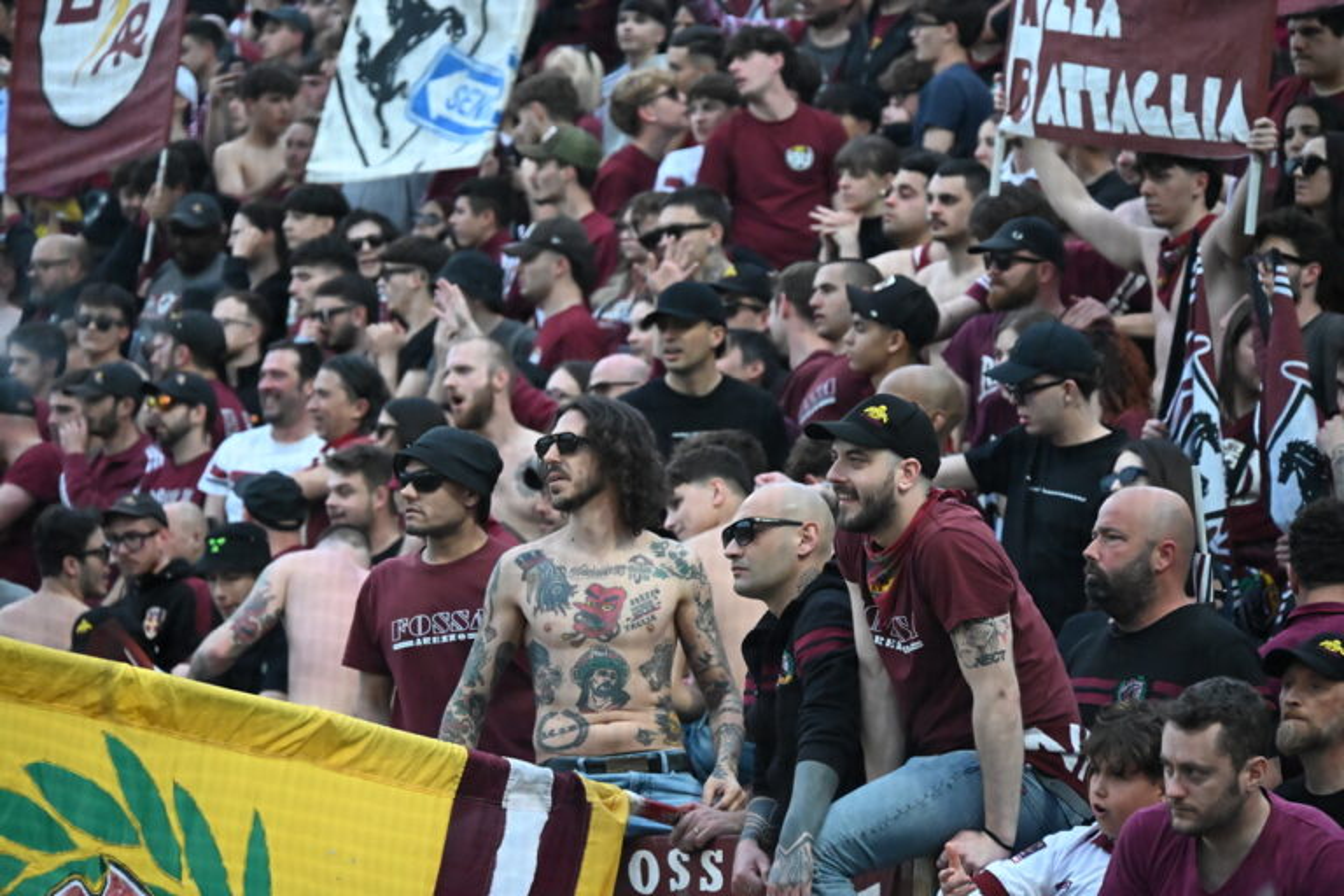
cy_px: 448
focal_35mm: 200
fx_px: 7466
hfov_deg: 10.3
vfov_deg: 6.9
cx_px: 672
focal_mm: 200
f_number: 6.3
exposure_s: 1/1000
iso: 12800
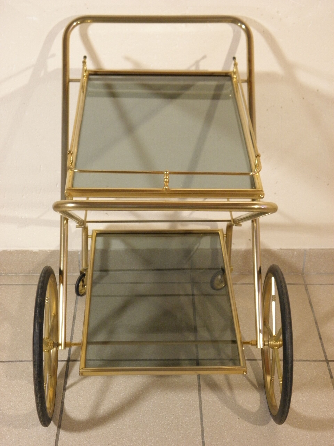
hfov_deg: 24.8
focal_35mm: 59
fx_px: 759
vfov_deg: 32.7
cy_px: 223
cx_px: 167
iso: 250
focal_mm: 10.6
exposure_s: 1/8
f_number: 4.1
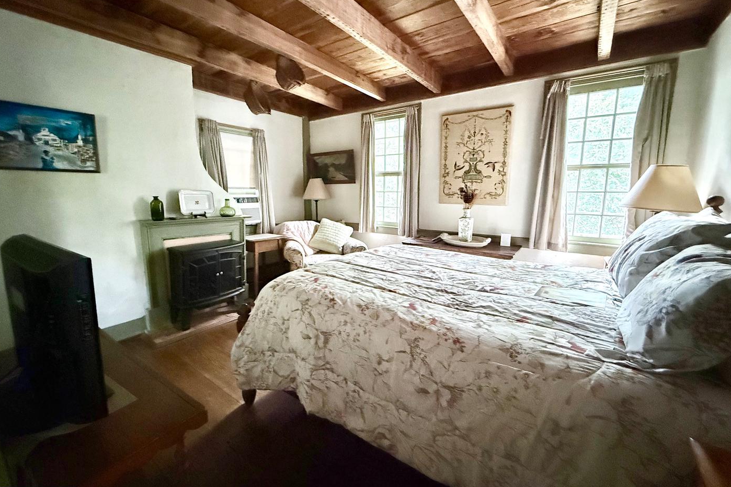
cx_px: 361
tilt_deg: -8.5
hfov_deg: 100.4
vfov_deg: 77.3
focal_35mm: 15
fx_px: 305
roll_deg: -0.8
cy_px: 235
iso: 1250
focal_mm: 2.22
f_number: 2.2
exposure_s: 1/60
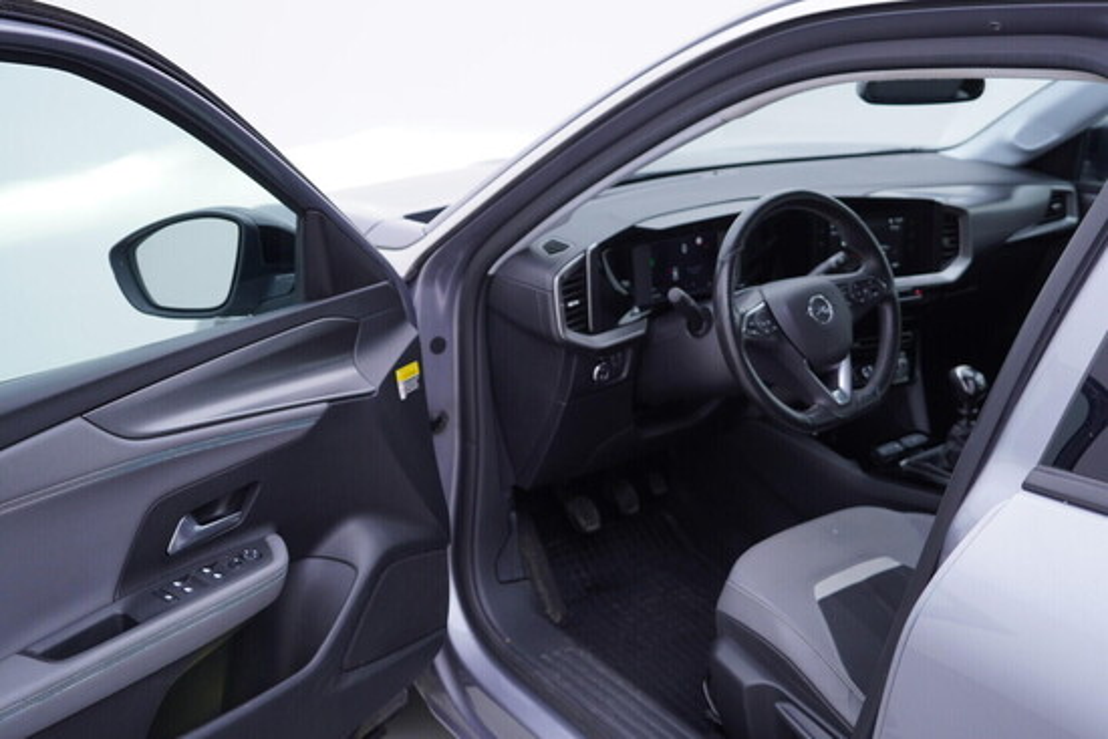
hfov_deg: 53.1
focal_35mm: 36
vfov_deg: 36.9
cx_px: 554
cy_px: 370
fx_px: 1108
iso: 125
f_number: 3.2
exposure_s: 1/50
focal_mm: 24
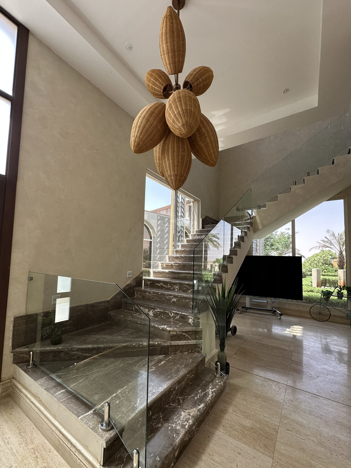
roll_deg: +0.5
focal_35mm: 15
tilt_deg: +4.3
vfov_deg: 98.1
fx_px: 203
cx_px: 166
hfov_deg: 81.7
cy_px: 246
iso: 80
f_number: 2.2
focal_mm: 2.22
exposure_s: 1/99
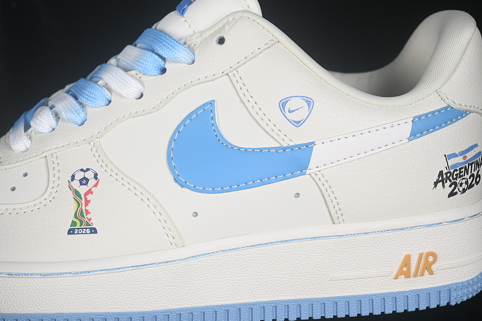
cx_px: 241
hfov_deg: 27.0
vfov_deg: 18.2
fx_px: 1004
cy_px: 160
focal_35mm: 75
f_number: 7.1
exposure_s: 1/80
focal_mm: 50
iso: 160
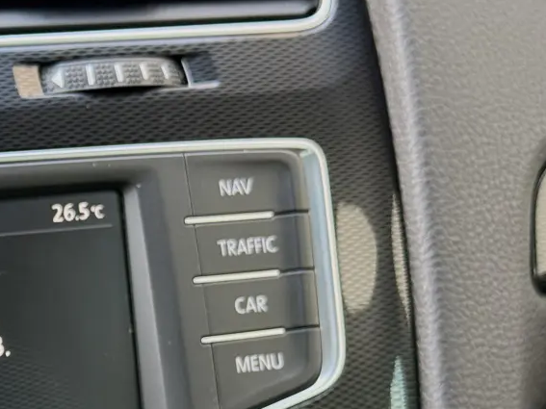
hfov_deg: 15.5
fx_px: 1924
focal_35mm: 122
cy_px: 453
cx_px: -140
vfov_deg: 11.9
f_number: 1.78
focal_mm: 6.76
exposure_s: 1/60
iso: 250
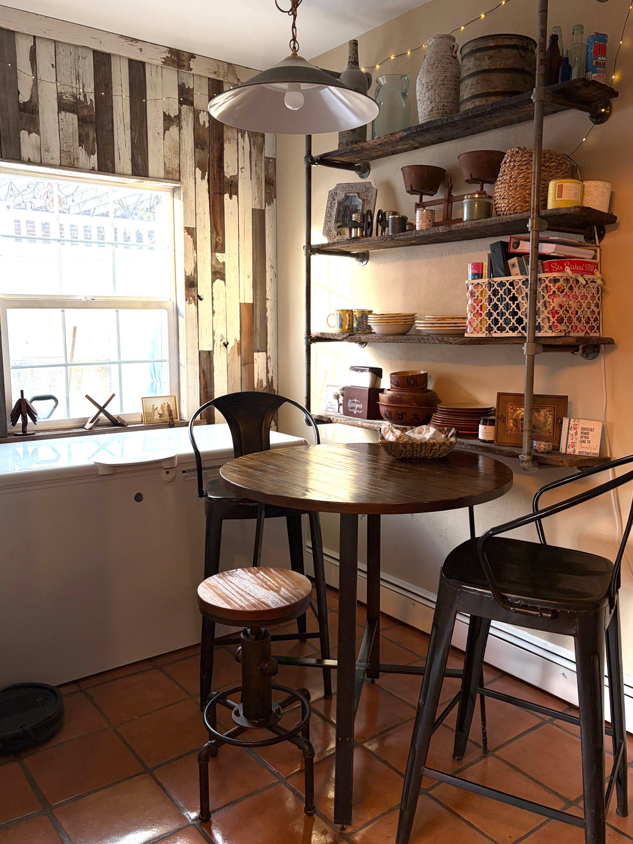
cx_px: 332
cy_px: 414
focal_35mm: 29
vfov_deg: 61.7
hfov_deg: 48.2
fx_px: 707
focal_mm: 5.96
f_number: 1.6
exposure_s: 1/120
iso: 80
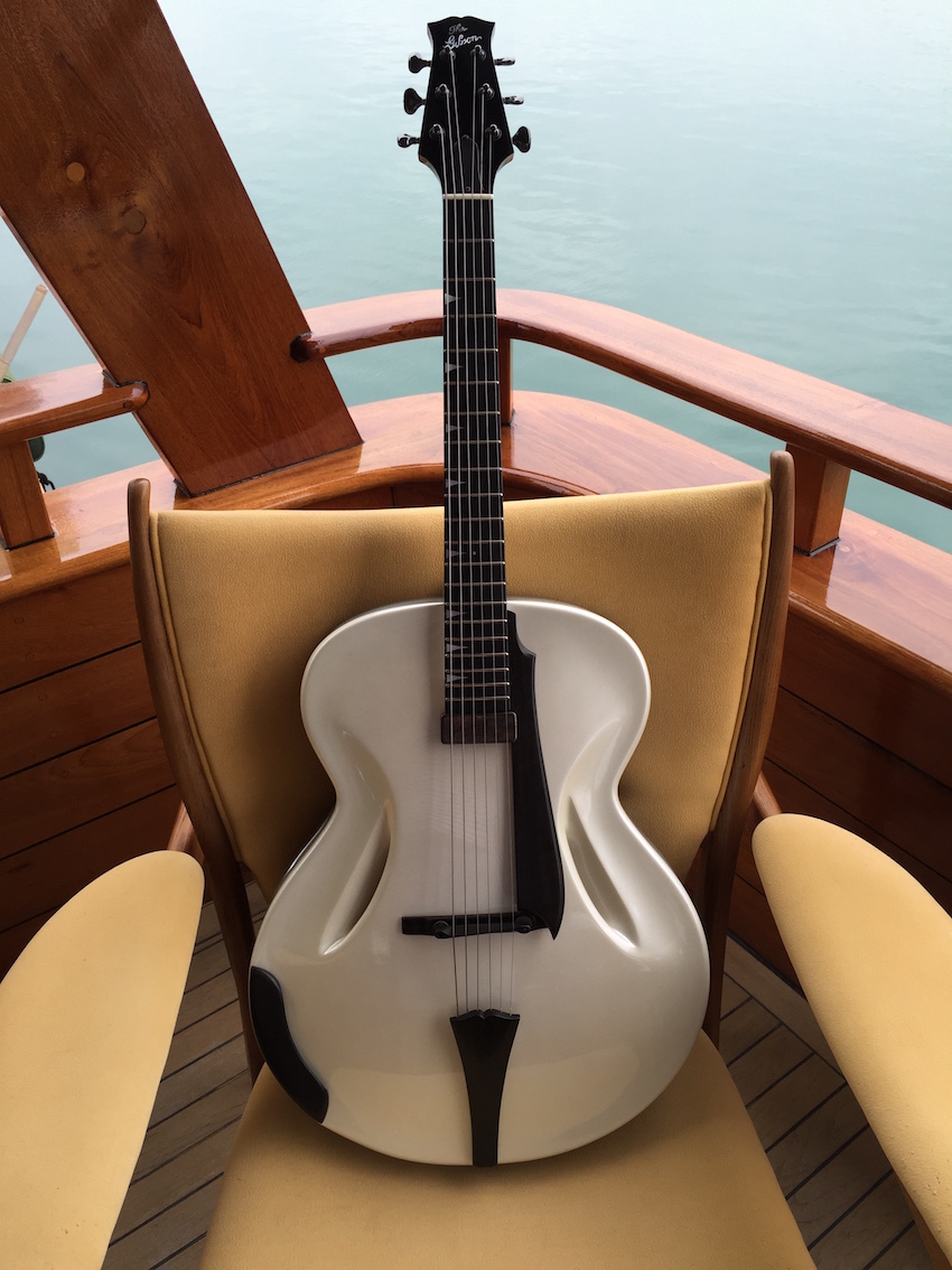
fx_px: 1064
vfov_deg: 61.7
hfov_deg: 48.2
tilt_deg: -37.4
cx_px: 476
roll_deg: -0.5
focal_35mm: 29
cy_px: 635
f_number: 2.2
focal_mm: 4.15
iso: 32
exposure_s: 1/125
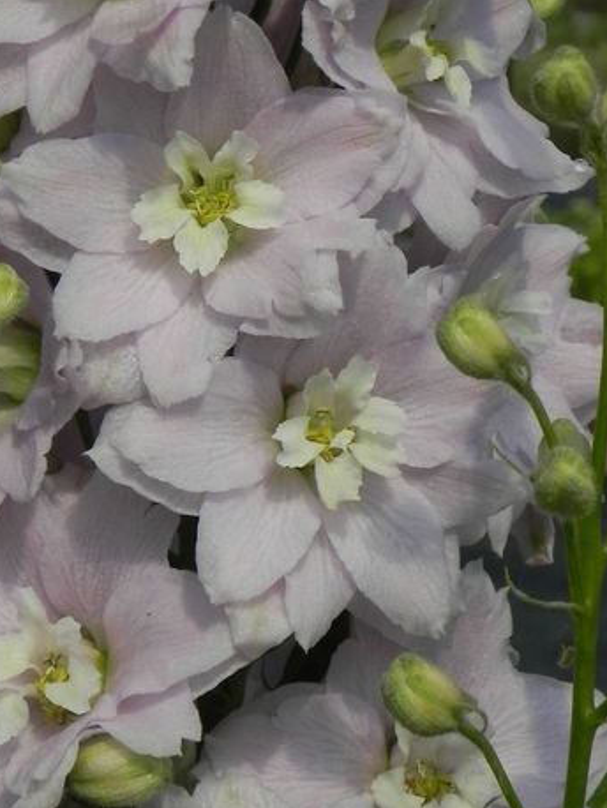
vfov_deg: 15.0
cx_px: 208
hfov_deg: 11.3
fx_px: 3060
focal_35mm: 131
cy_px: 180
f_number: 7.1
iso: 160
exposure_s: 1/1000
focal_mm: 13.4
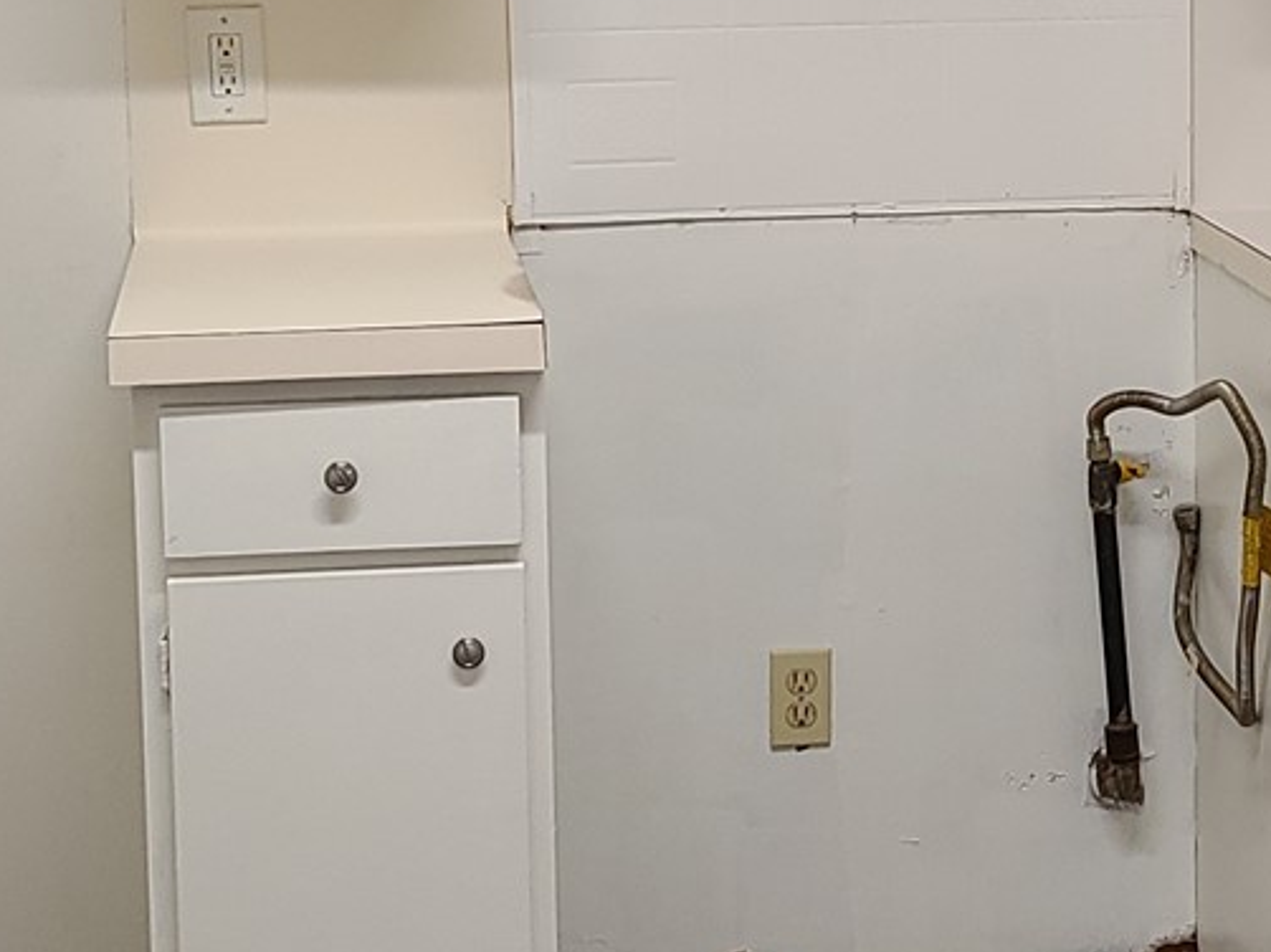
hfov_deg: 19.1
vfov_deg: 14.4
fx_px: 3743
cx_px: 1020
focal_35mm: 102
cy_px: 203
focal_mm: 7
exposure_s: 1/60
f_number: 1.8
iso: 64
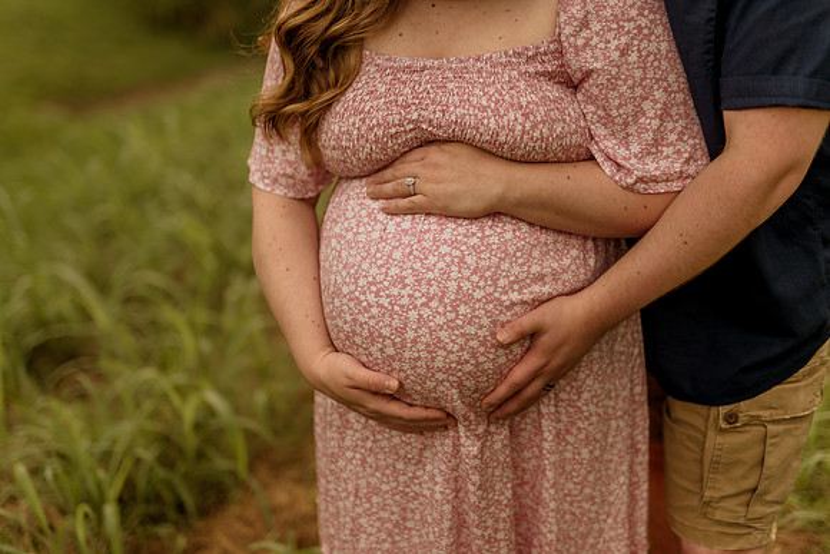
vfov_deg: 27.0
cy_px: 277
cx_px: 415
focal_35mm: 50
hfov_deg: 39.6
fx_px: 1153
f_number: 1.8
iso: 125
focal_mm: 50
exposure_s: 1/800
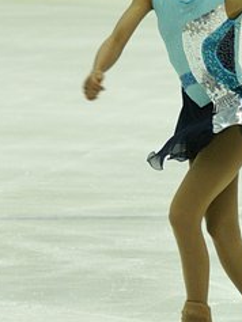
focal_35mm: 870
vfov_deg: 2.3
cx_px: 201
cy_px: 95
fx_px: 8102
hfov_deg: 1.7
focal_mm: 280
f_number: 4.5
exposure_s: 1/300
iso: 1600
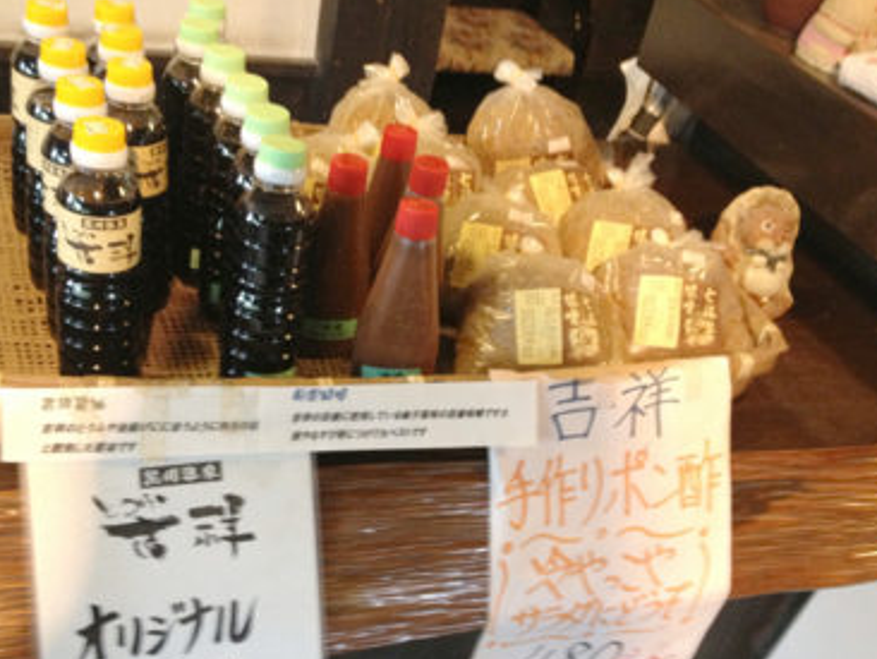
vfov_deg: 33.6
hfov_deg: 43.8
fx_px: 1090
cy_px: 386
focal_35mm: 43
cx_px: 398
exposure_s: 1/20
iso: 250
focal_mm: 4.28
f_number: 2.4
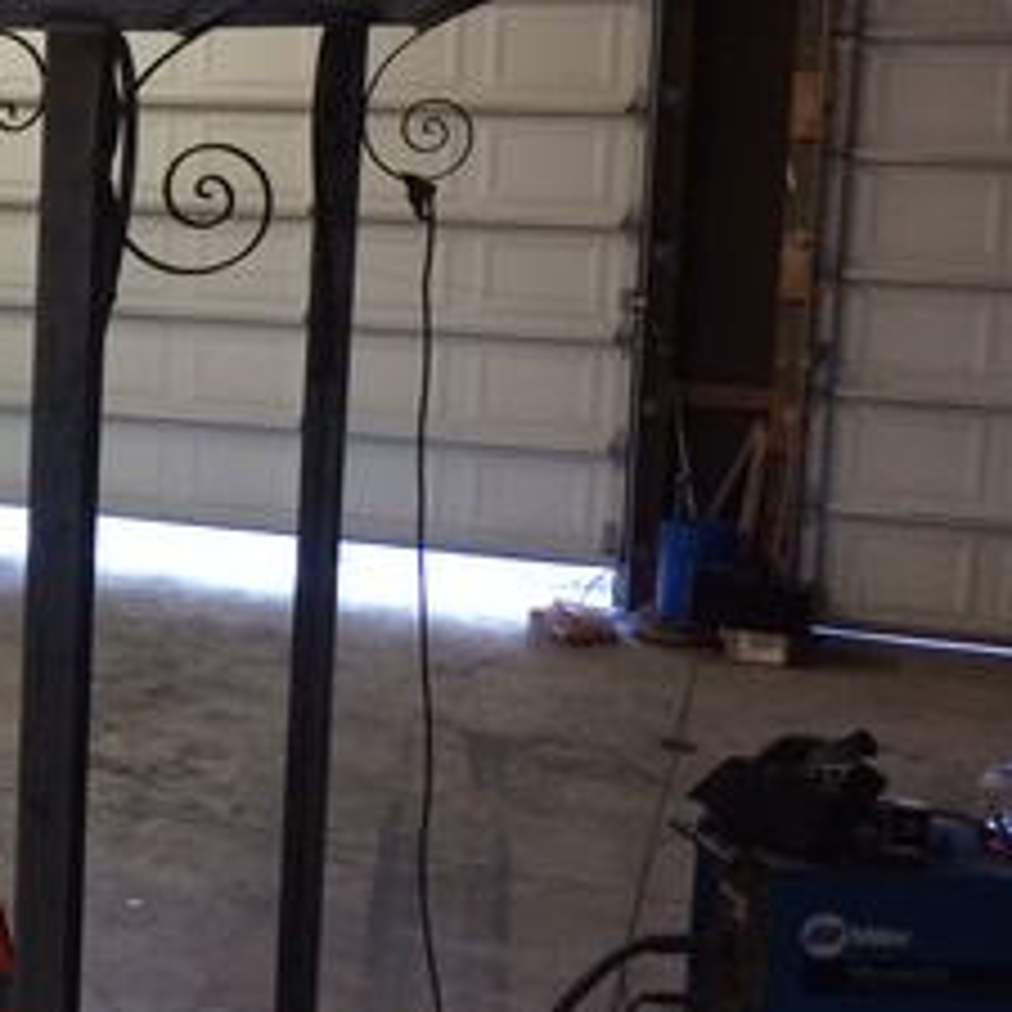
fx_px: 2415
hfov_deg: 21.0
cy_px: 324
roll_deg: -0.4
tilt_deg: -8.5
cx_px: -382
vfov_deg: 23.5
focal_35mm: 73
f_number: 2.2
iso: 160
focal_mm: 4.15
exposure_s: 1/30
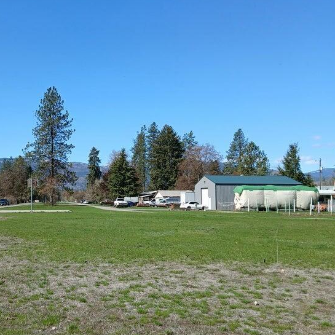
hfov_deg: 44.8
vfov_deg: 46.0
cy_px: 179
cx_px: 93
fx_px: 394
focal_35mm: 36
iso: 20
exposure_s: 1/471
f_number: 1.8
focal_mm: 3.98
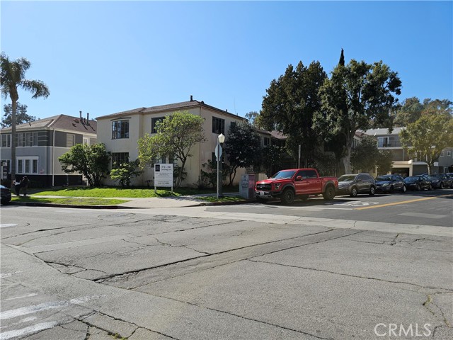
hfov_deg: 73.9
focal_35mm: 23
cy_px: 170
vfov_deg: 58.9
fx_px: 301
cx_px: 226
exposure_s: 1/1005
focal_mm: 6.3
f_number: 1.7
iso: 10
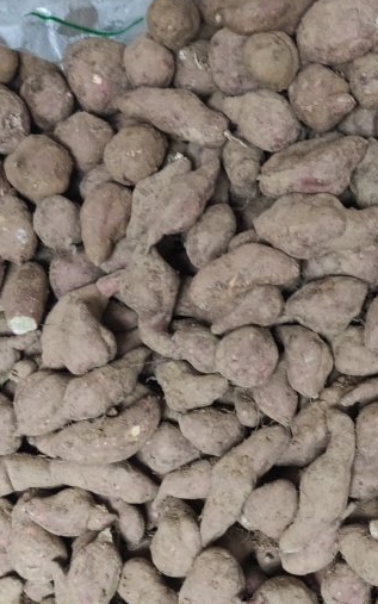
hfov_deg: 22.1
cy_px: 433
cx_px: 298
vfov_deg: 34.5
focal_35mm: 58
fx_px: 956
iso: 1699
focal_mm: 4.75
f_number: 1.75
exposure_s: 1/50
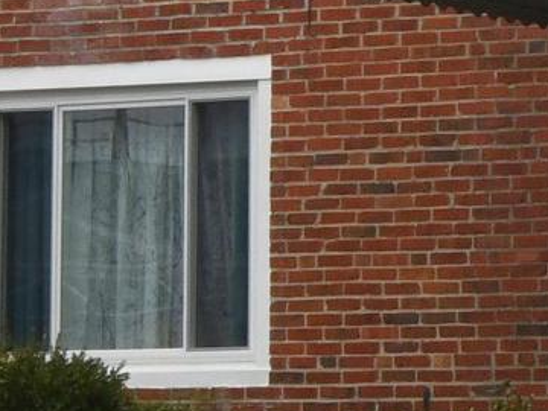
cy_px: -113
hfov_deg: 9.4
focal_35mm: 197
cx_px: 1093
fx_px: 3119
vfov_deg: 7.5
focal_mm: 24
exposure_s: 1/125
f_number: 20
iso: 500
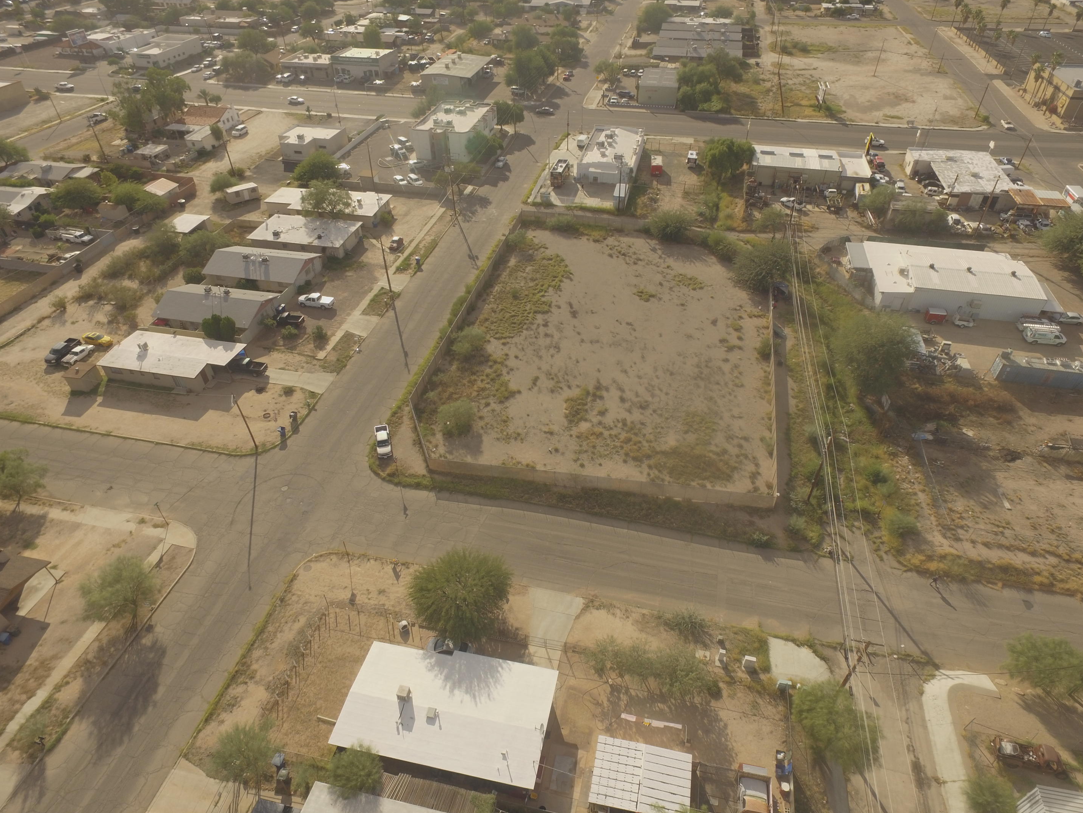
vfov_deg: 63.4
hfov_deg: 79.0
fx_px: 657
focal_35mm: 21
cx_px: 556
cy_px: 425
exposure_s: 1/1000
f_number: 2.8
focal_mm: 3.61
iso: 100
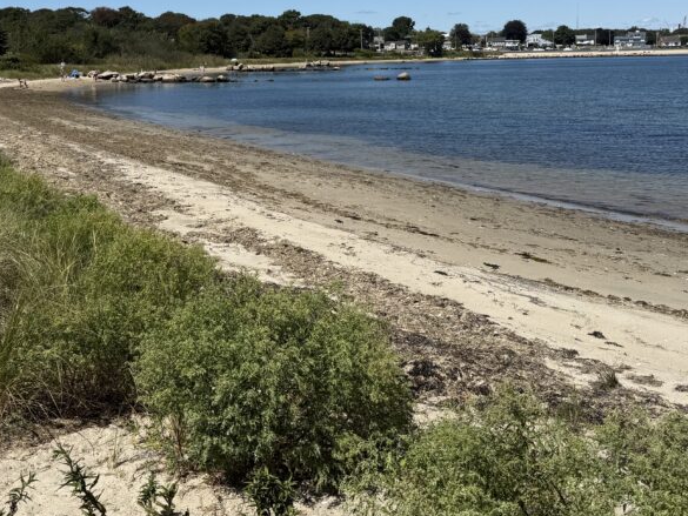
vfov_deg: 33.6
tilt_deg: -4.7
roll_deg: +1.3
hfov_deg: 44.8
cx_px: 330
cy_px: 125
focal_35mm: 42
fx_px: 835
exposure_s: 1/7353
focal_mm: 6.76
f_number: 1.78
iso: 80
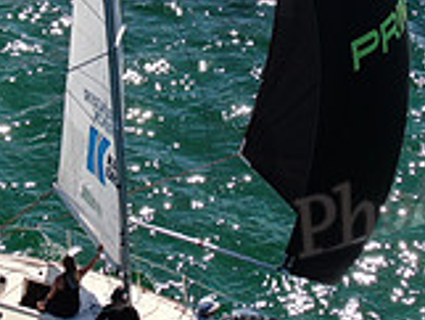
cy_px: 67
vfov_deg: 8.6
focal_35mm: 173
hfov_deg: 11.4
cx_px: 143
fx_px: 2126
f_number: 3.8
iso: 100
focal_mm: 8.6
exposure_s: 1/1000
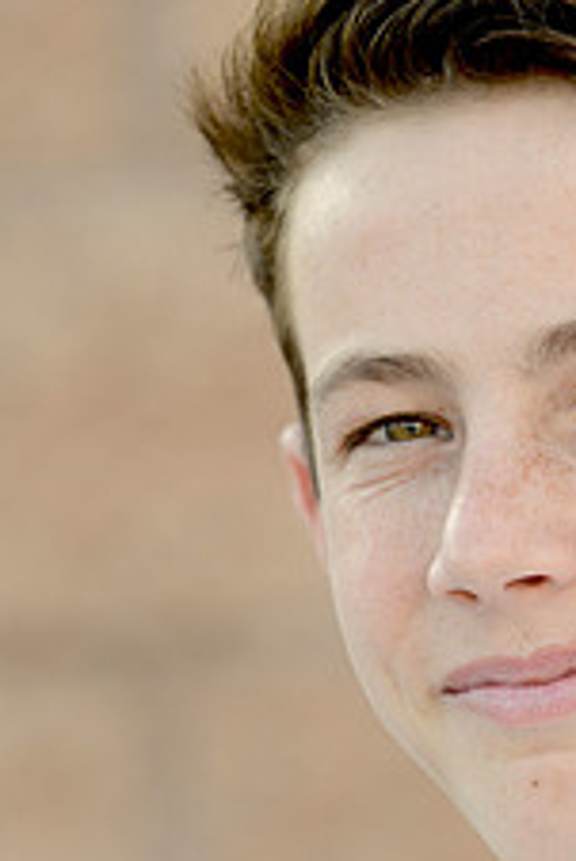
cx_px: 530
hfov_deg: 4.3
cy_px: 594
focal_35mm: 318
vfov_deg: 6.5
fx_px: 7620
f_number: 4
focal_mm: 160
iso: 250
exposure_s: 1/320
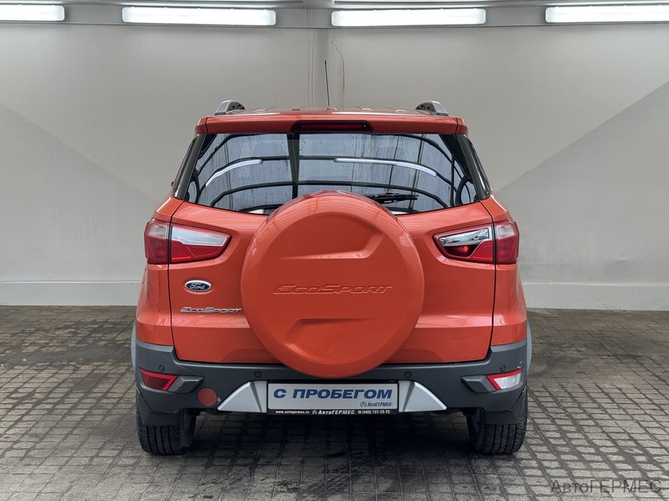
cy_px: 250
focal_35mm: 48
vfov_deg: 30.3
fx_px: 928
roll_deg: -0.5
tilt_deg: -9.6
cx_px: 334
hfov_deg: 39.7
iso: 64
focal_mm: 6.76
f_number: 1.78
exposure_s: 1/221
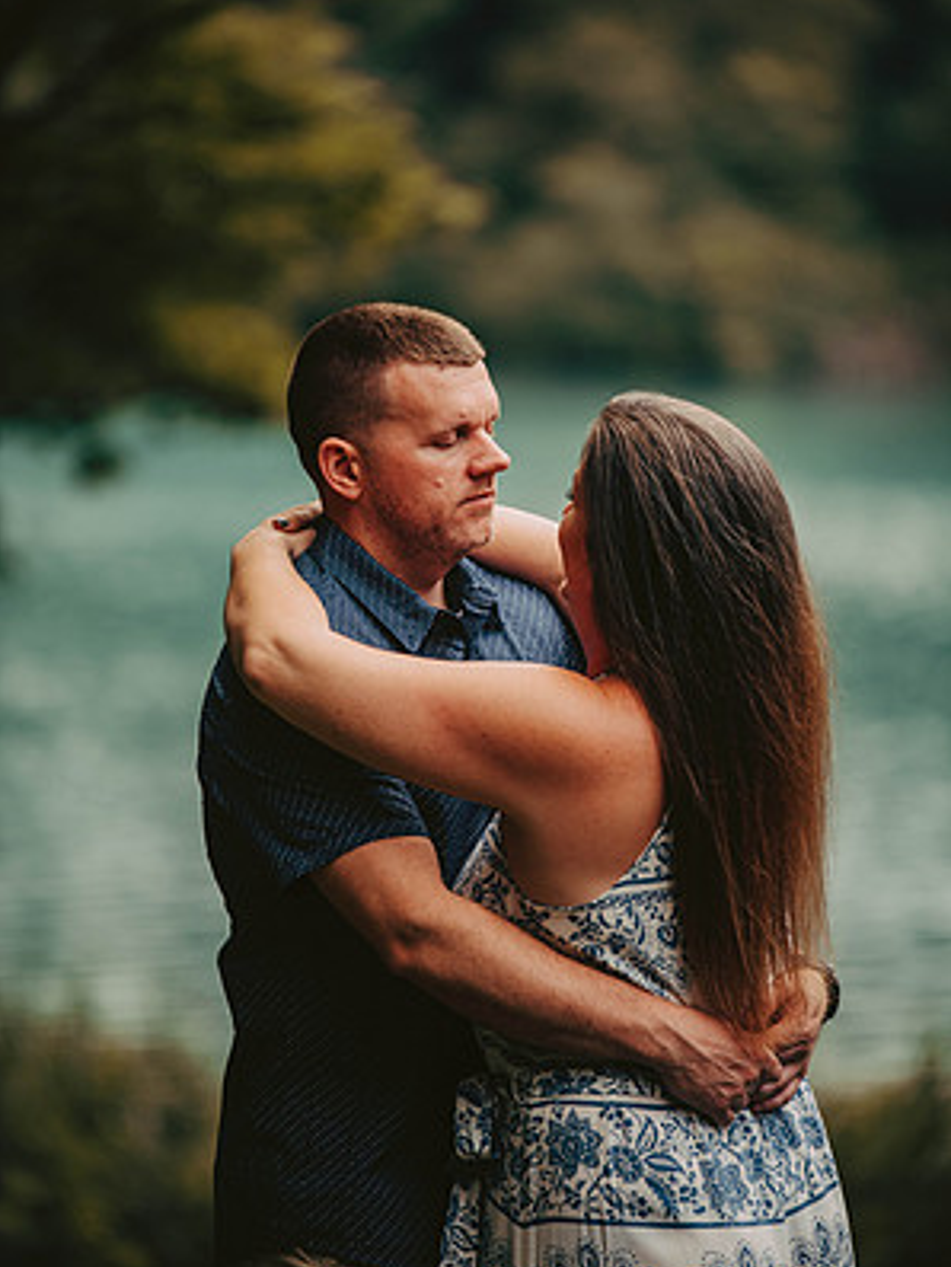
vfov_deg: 9.1
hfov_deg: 6.8
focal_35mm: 218
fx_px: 7981
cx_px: 476
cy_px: 600
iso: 320
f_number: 2.8
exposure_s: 1/125
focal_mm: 200
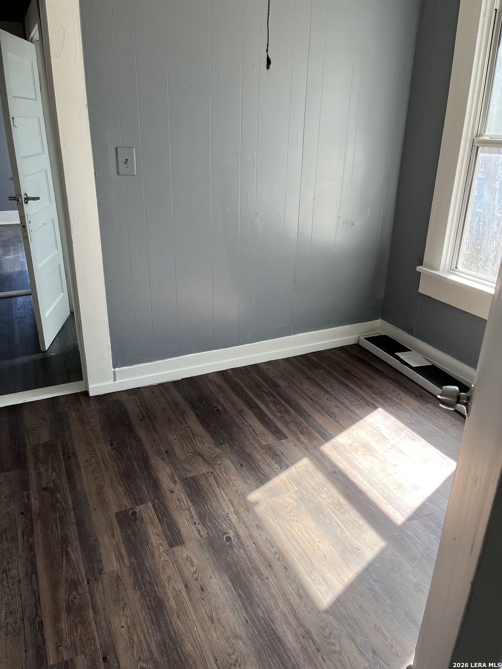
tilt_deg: -21.7
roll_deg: +0.0
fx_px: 503
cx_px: 251
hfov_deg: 53.1
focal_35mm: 26
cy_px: 334
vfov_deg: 67.3
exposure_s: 1/138
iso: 50
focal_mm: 5.1
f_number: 1.6
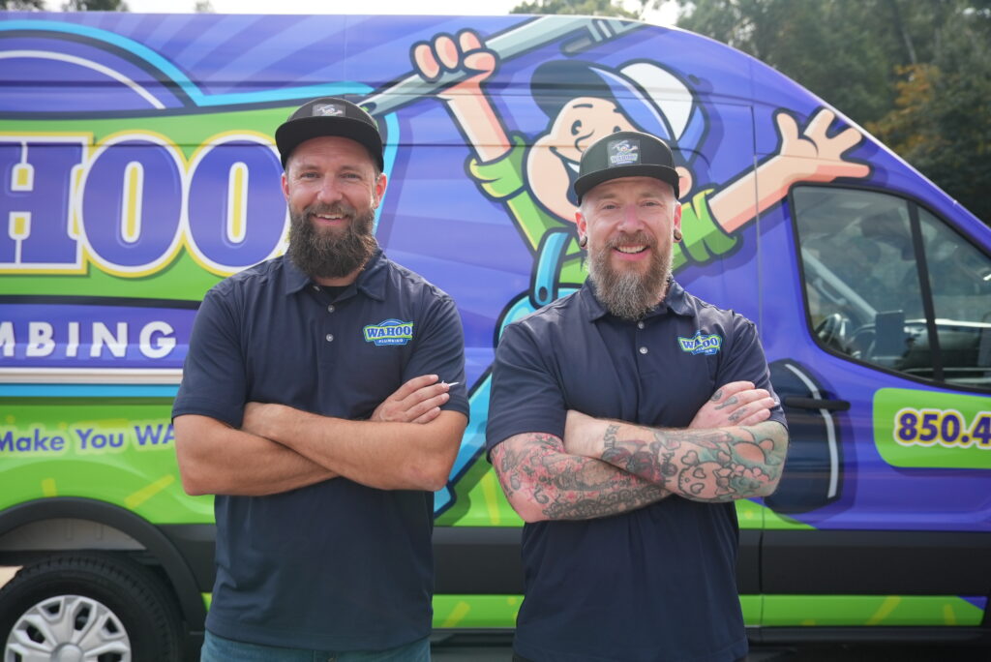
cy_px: 331
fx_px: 936
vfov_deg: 38.9
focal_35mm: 34
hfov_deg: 55.8
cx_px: 496
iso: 800
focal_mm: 34
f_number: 4.5
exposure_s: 1/50
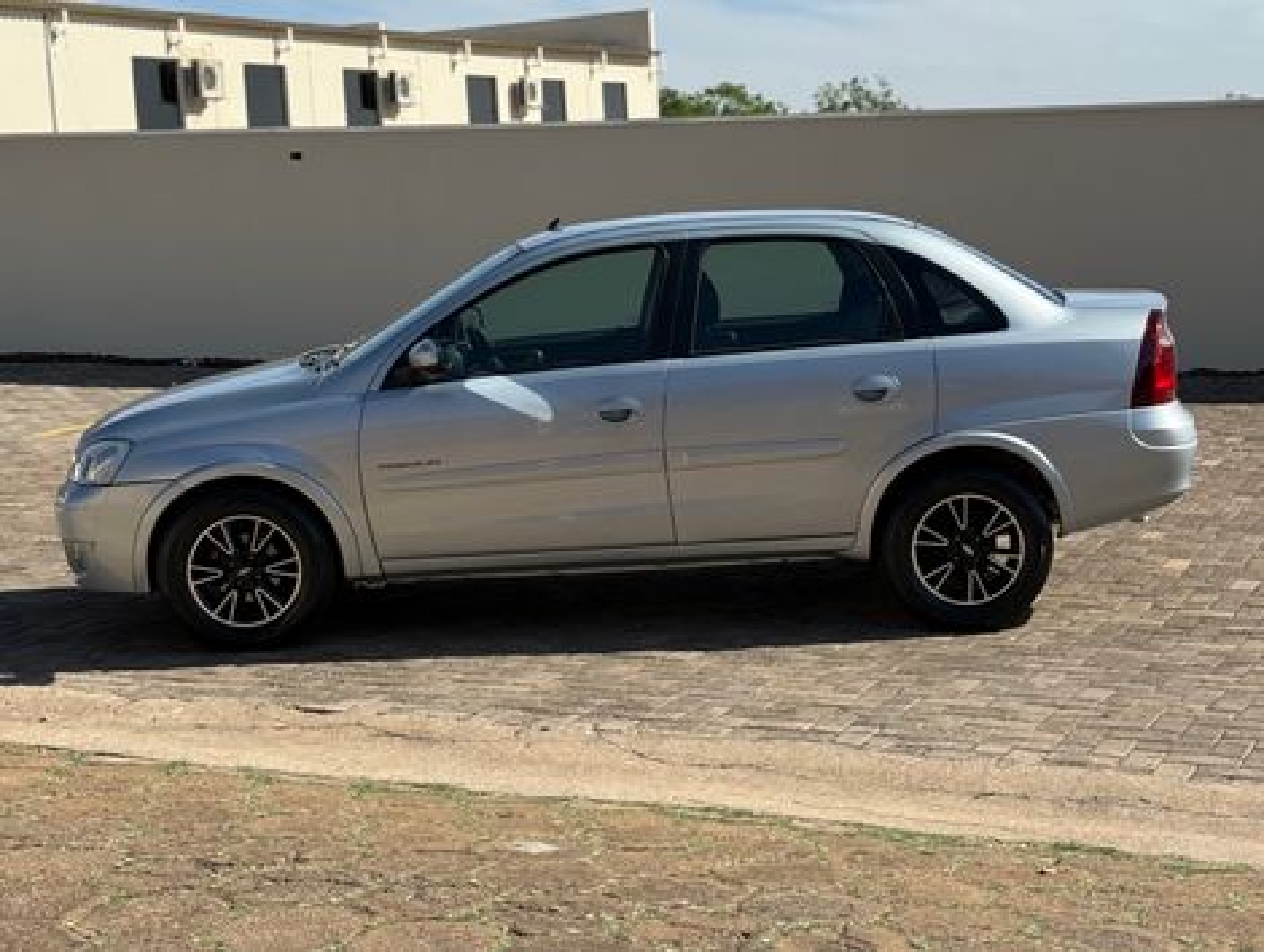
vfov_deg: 30.3
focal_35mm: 48
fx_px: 1755
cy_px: 476
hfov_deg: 39.6
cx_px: 632
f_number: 1.78
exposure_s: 1/4329
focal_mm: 6.76
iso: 80
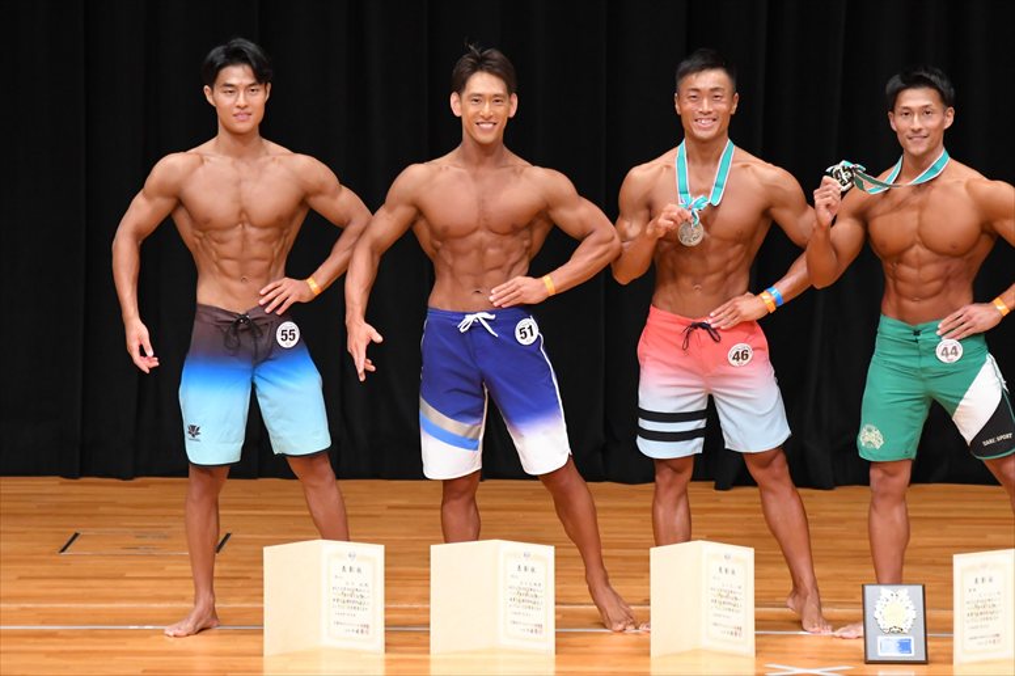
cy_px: 338
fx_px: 8032
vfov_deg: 4.8
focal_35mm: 285
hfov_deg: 7.2
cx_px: 508
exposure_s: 1/400
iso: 4000
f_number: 5.6
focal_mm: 190
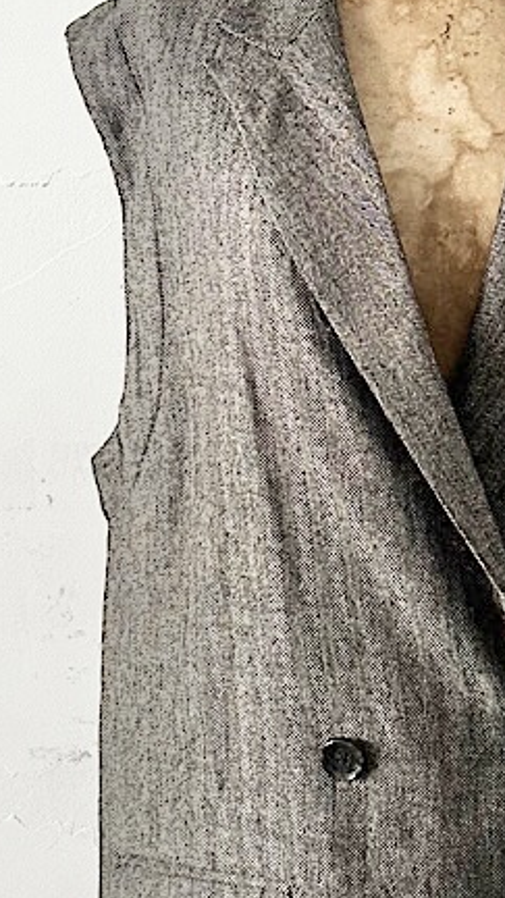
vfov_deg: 25.2
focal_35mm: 84
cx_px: 468
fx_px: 2000
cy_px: 339
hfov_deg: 14.2
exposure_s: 1/60
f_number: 1.5
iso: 200
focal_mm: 5.7
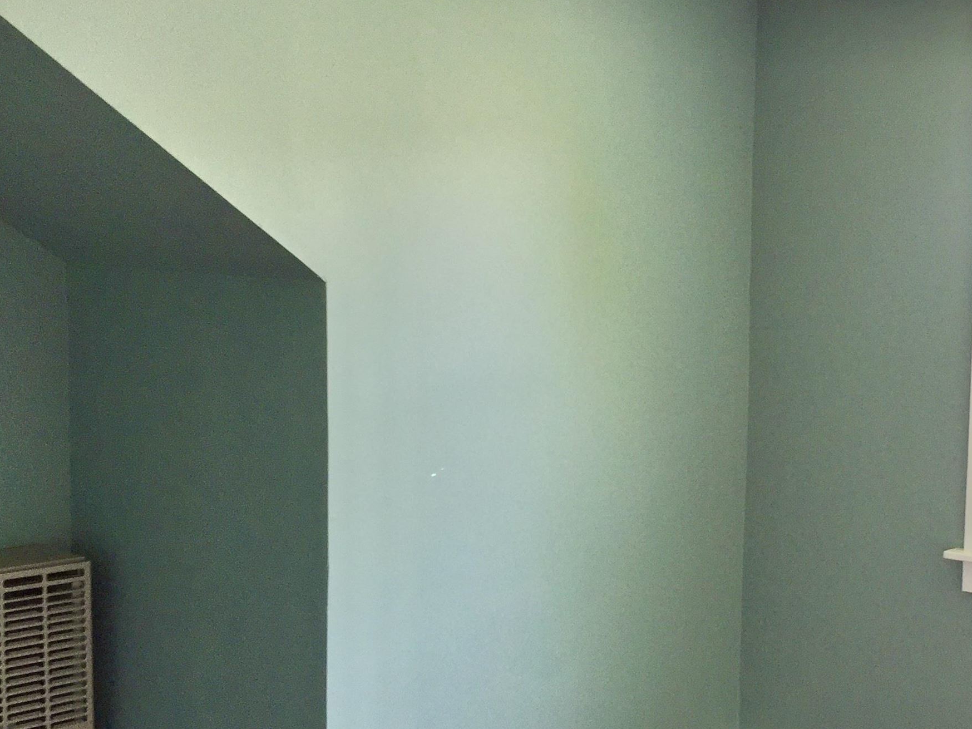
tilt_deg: -4.4
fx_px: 1432
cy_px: 469
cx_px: 845
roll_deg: -1.2
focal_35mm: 51
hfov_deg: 35.6
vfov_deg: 28.4
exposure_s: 1/50
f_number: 2.2
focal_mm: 4.15
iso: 32
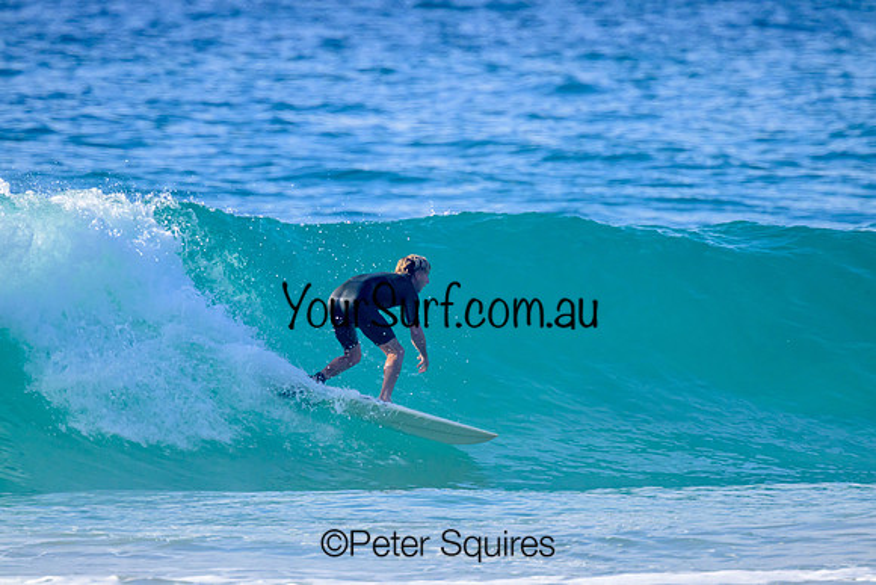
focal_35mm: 820
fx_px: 19967
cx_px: 438
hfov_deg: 2.5
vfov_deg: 1.7
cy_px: 292
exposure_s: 1/2000
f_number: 11
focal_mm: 800
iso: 1400
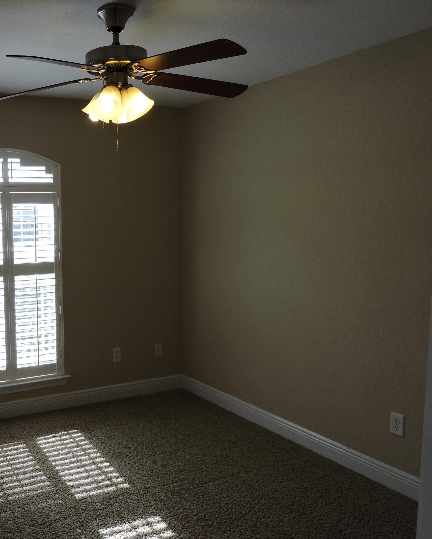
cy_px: 270
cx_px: 69
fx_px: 511
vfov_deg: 55.7
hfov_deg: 43.1
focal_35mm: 32
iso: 100
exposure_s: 1/200
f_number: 3.3
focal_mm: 4.3
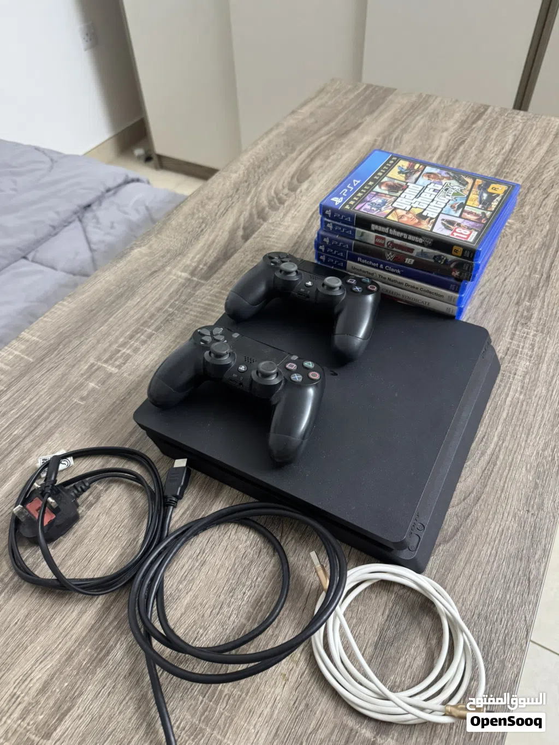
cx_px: 280
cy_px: 372
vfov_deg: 71.6
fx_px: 517
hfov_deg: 56.8
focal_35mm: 24
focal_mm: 6.76
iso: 500
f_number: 1.78
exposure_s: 1/50
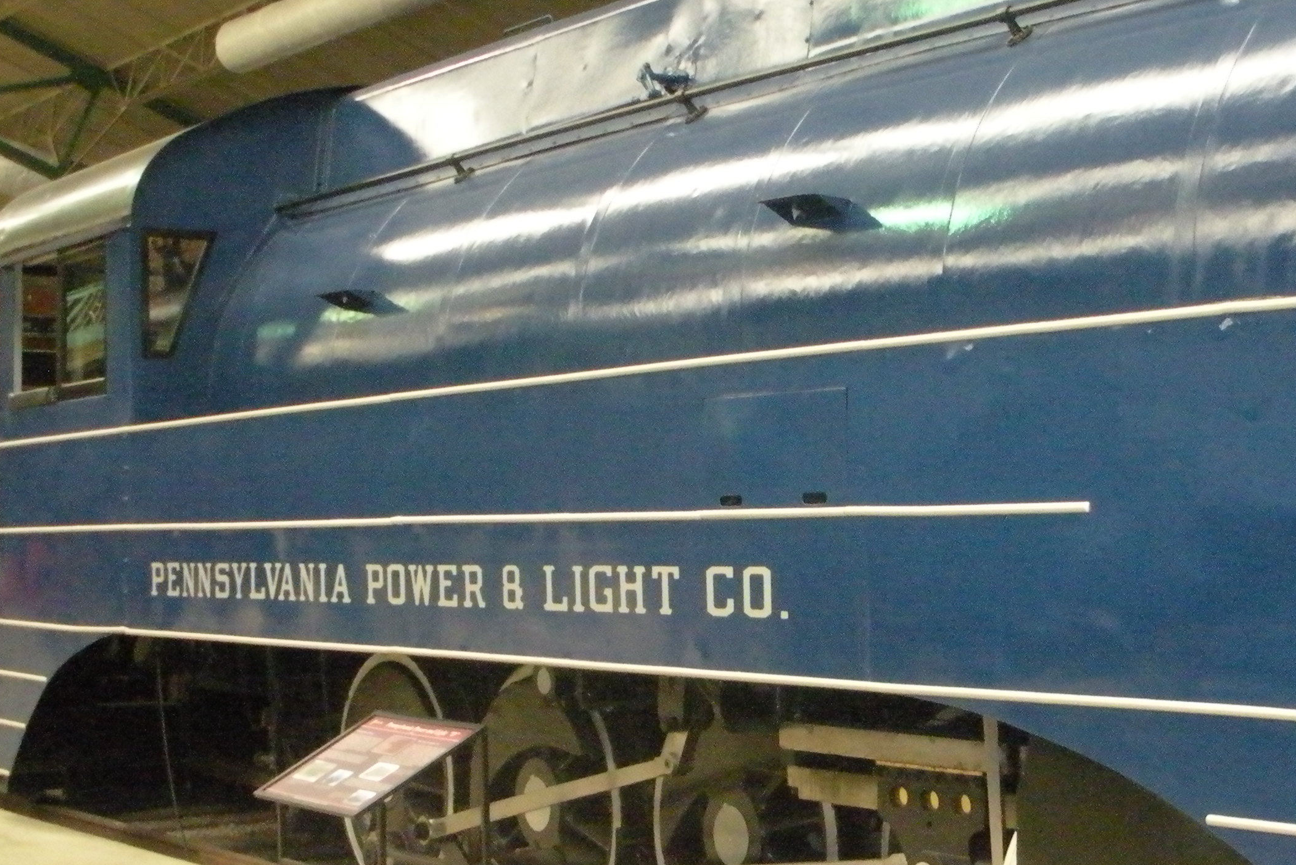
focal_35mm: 65
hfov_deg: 30.0
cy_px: 439
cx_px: 1089
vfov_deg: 20.9
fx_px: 2340
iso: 800
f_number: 3.5
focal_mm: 6.3
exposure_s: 1/30
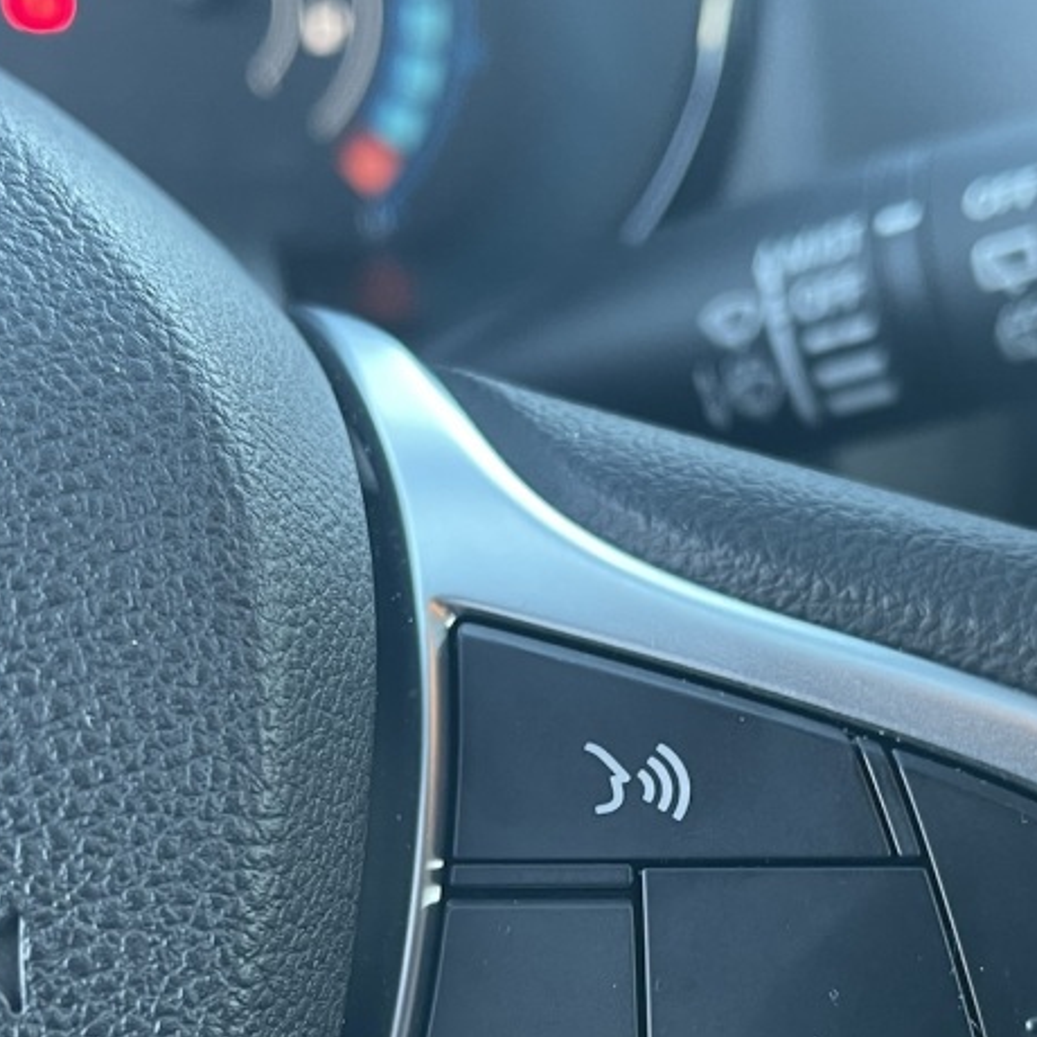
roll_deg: -2.3
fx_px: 2034
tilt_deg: -33.0
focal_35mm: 60
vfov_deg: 27.9
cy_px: 868
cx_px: 597
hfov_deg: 28.6
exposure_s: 1/60
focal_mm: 5.1
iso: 160
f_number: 1.6
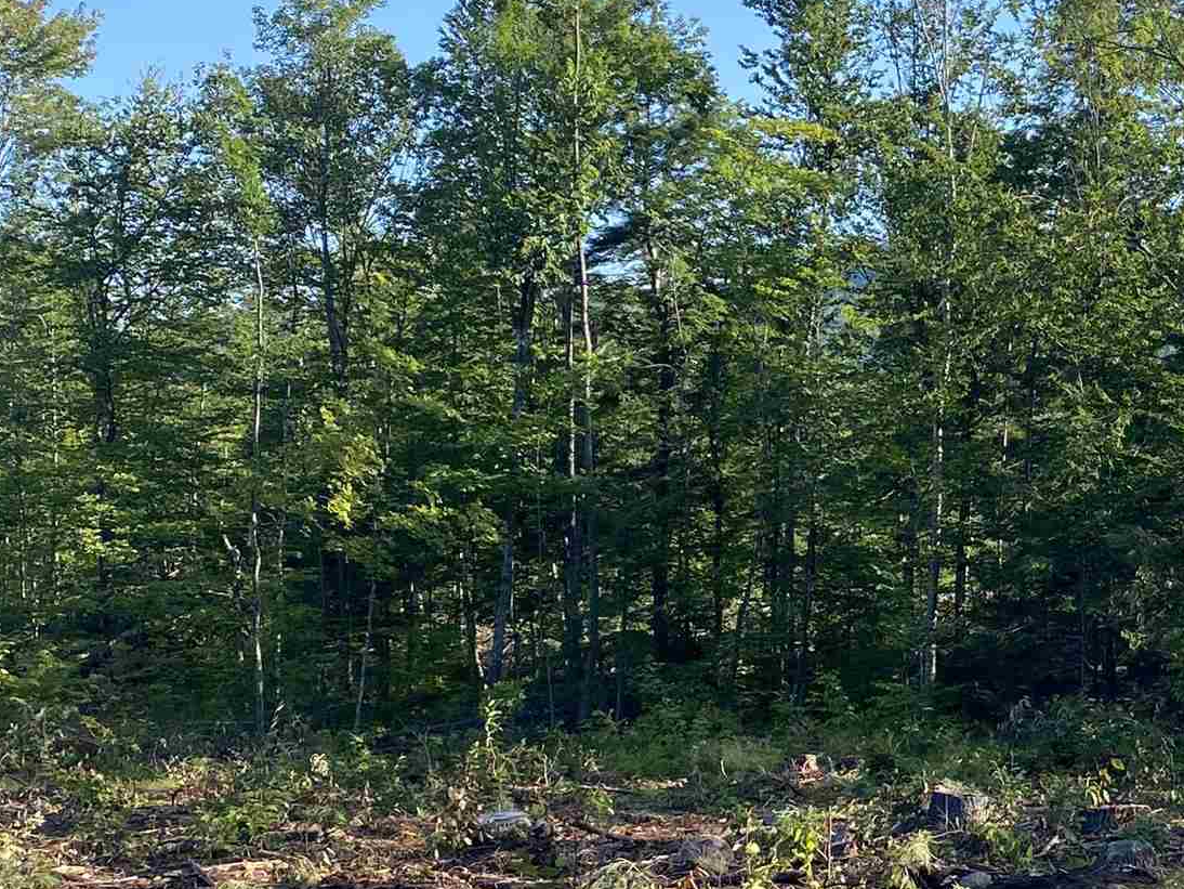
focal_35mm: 73
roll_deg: +1.0
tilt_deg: -0.3
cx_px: 1153
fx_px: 2497
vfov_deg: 20.2
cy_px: 494
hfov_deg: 25.5
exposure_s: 1/1182
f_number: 1.8
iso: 32
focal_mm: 4.25
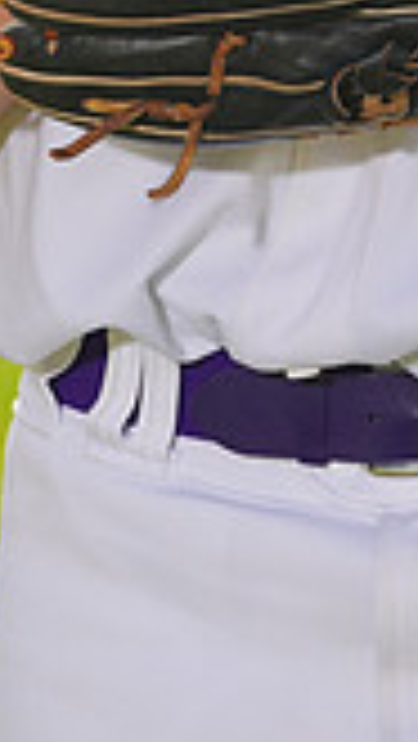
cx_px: 497
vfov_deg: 2.4
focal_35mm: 911
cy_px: -396
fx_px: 17923
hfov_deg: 1.3
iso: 100
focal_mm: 247
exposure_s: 1/250
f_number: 8
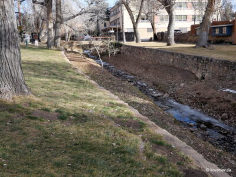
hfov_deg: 46.8
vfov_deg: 36.0
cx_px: 118
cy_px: 88
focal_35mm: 40
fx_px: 273
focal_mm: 20
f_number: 6.3
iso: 200
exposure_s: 1/250
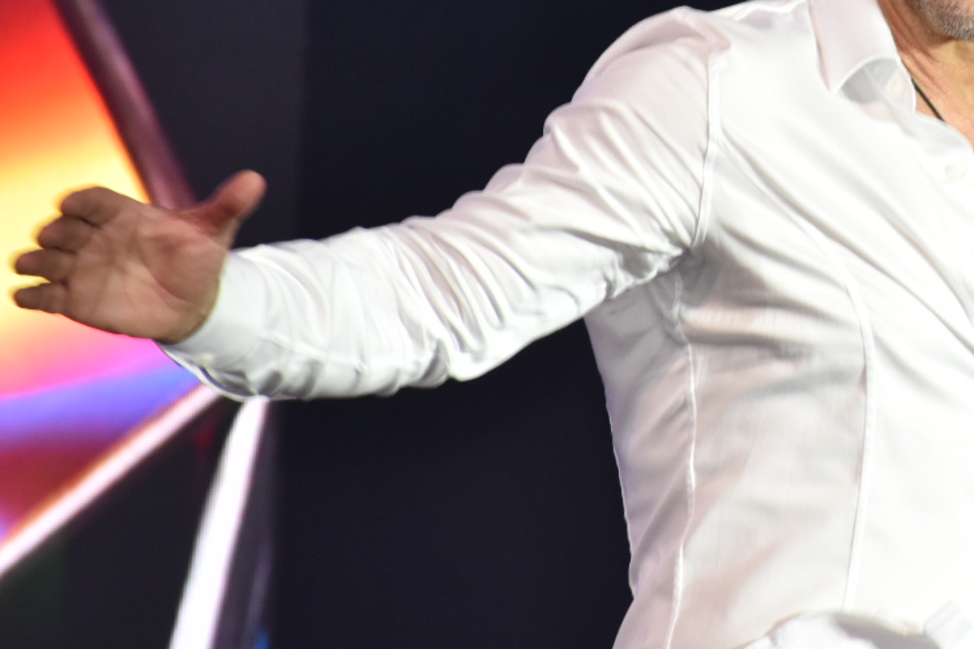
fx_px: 12334
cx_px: 1005
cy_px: 67
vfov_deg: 3.0
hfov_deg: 4.5
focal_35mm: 456
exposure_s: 1/100
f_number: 5.6
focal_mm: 140
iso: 800
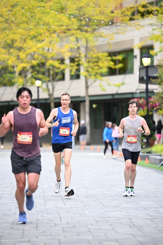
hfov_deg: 8.3
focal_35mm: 165
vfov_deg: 12.4
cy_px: 122
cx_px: 82
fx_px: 1120
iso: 800
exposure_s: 1/1600
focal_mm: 165
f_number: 2.8
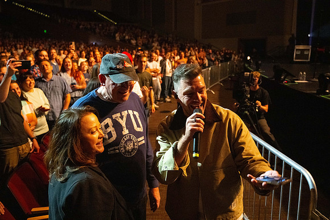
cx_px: 165
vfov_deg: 42.3
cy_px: 110
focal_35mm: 31
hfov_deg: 60.3
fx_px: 284
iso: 6400
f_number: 4
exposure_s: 1/125
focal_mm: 31
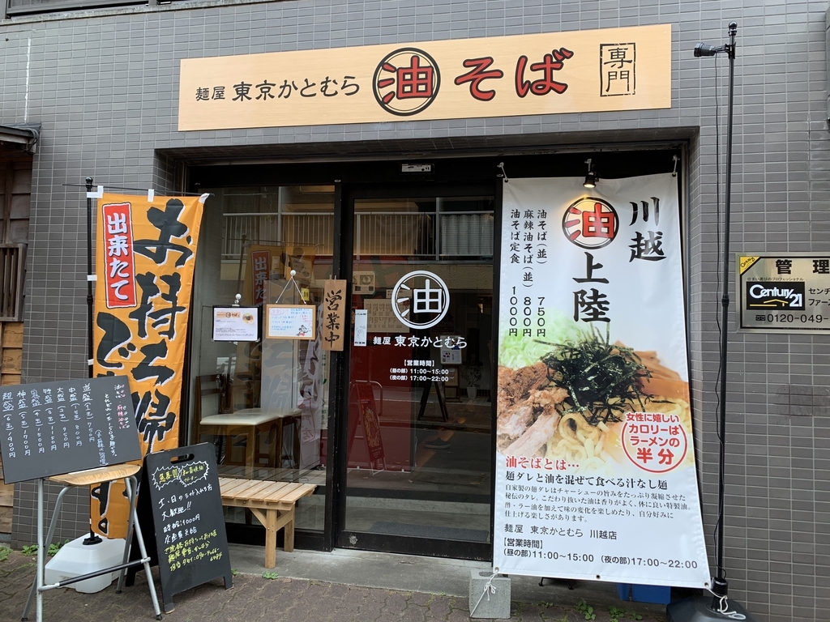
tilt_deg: +3.2
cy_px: 311
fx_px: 623
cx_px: 415
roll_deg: -2.0
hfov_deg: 67.3
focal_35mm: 26
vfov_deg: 53.1
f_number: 1.8
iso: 32
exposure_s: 1/122
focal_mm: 4.25
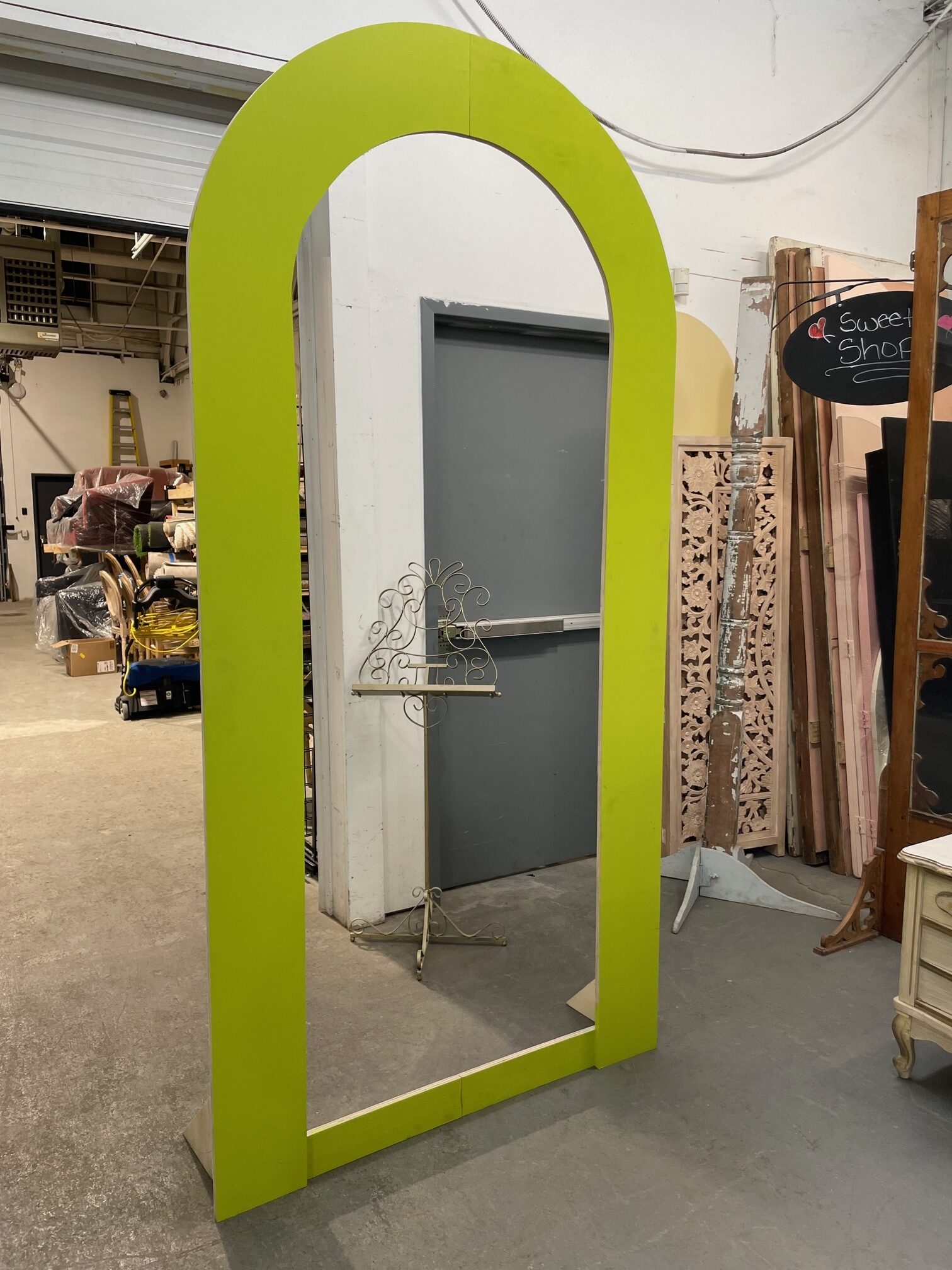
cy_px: 635
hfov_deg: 53.1
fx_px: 953
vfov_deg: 67.3
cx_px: 476
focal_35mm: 26
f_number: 1.6
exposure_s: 1/60
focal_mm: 4.2
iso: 80
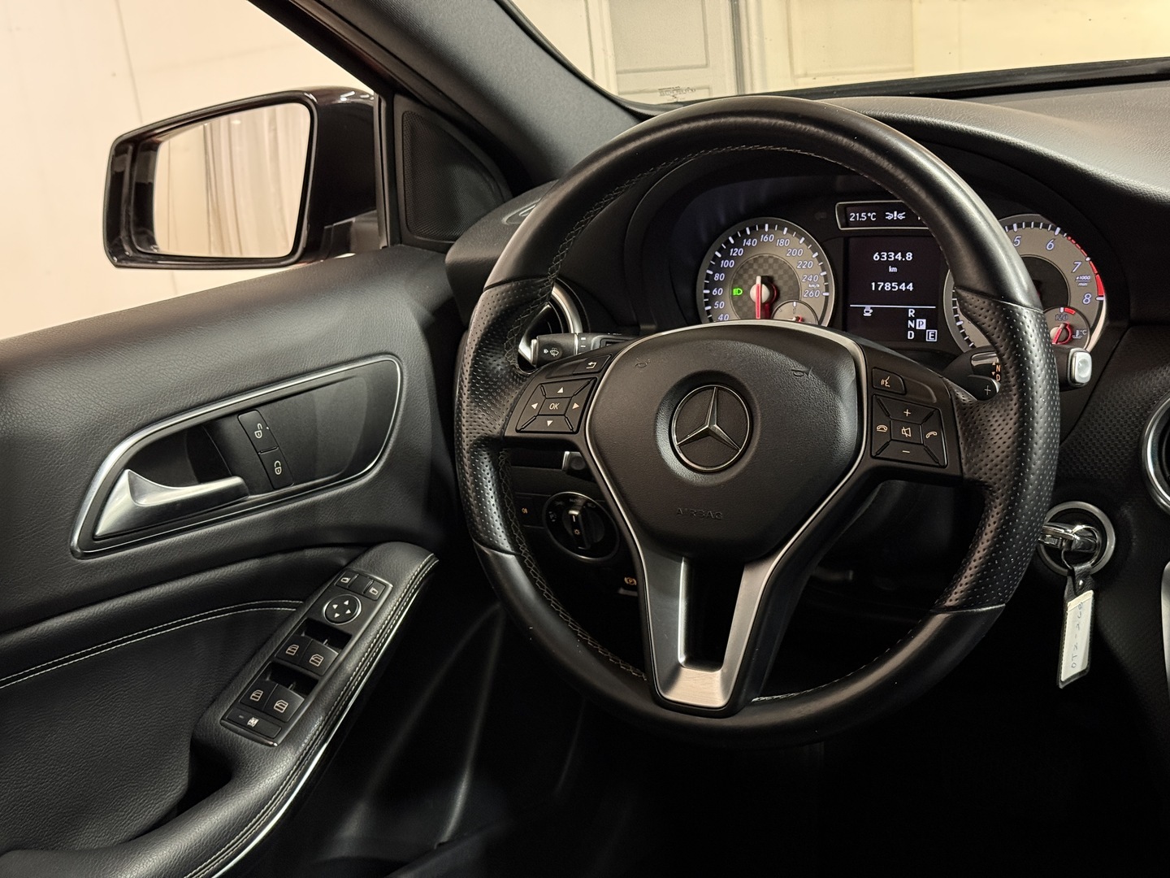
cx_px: 585
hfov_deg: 39.7
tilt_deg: -17.6
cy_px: 439
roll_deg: +6.4
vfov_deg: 30.3
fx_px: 1622
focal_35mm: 48
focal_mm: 6.76
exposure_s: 1/34
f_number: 1.78
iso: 400
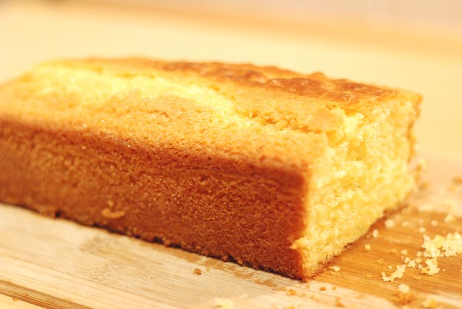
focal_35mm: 75
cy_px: 154
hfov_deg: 27.0
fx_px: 964
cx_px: 231
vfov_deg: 18.2
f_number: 2.8
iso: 1600
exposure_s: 1/20
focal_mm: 50
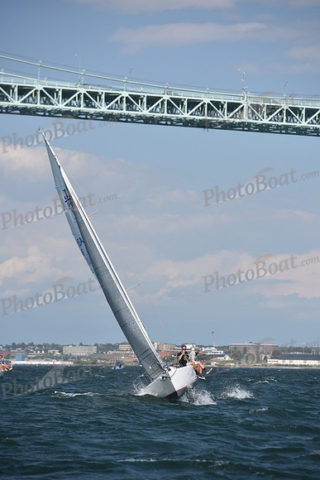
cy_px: 240
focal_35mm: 175
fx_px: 2332
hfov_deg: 7.9
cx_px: 160
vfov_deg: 11.7
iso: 250
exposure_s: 1/1000
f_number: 5.6
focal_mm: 175
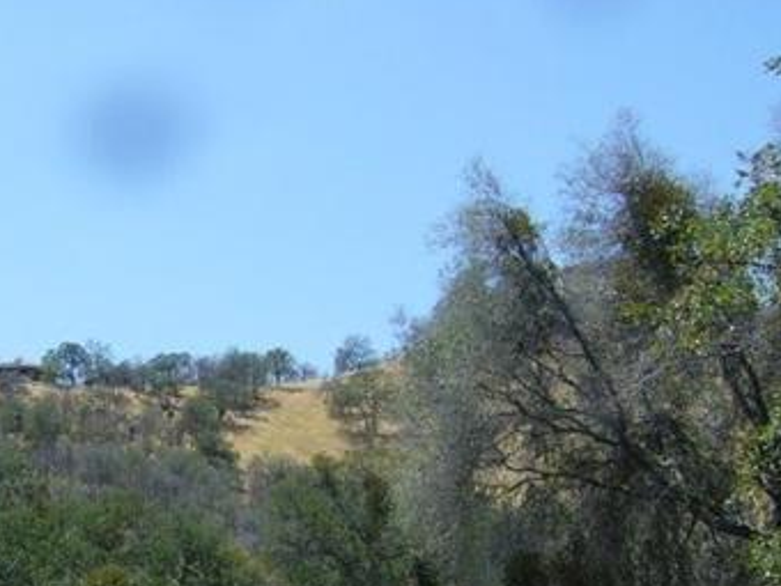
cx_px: 123
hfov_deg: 24.2
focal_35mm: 79
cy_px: 486
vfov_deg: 18.5
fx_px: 1782
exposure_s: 1/400
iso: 100
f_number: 5.6
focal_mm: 5.8
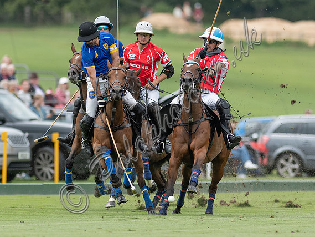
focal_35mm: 779
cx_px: 175
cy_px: 162
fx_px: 7090
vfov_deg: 1.9
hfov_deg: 2.5
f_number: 2.8
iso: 500
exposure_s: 1/3200
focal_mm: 300
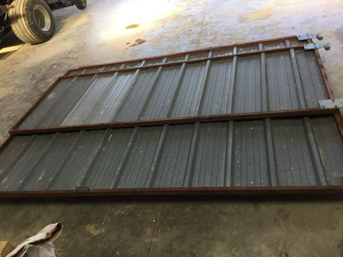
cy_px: 128
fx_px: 307
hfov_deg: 58.4
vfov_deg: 45.4
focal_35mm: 31
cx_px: 172
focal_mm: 3.3
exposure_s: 1/100
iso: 25
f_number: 2.4
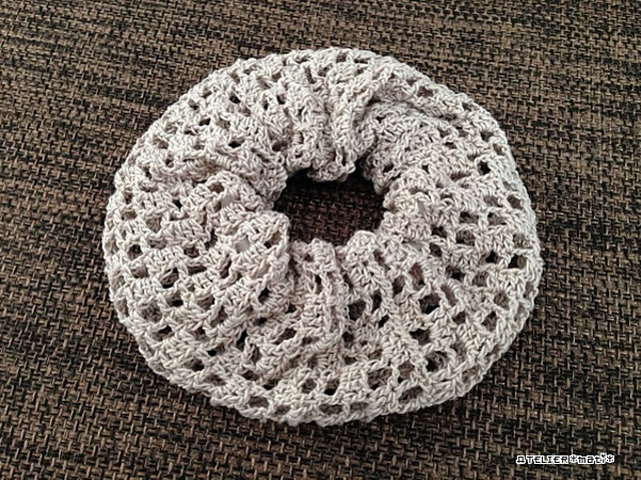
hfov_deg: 55.4
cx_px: 320
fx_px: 611
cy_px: 240
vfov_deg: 42.9
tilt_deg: -66.6
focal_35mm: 33
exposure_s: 1/20
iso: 250
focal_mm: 4.12
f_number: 2.4
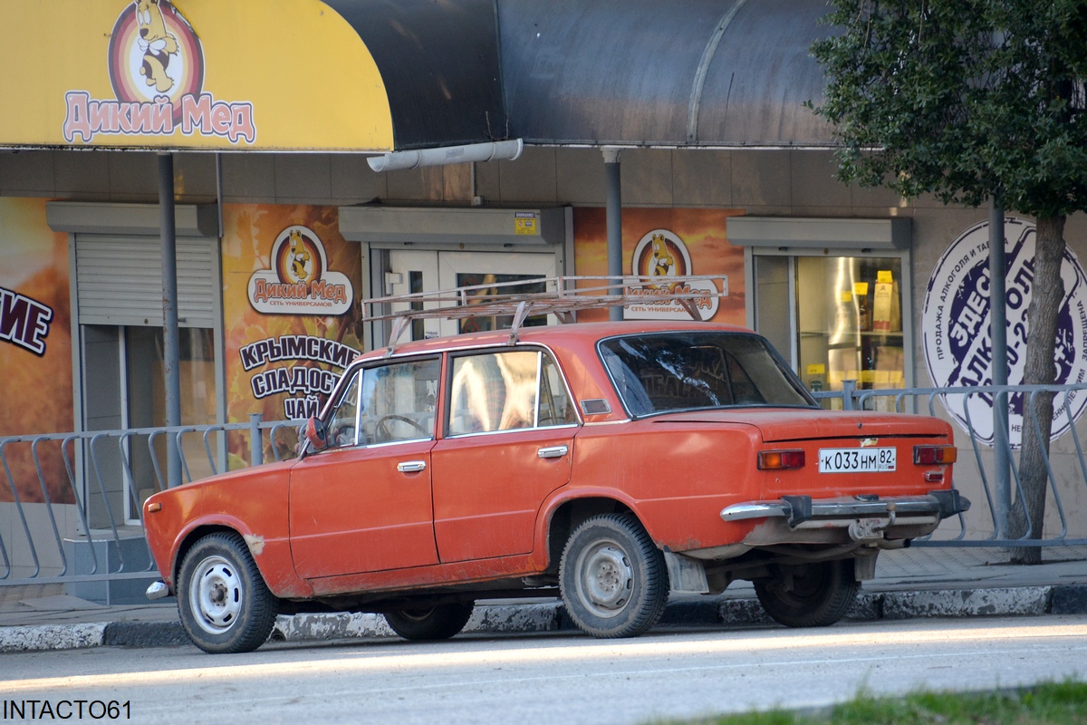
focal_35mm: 375
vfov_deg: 3.7
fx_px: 11322
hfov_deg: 5.5
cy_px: 362
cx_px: 544
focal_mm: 250
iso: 800
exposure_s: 1/250
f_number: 6.3
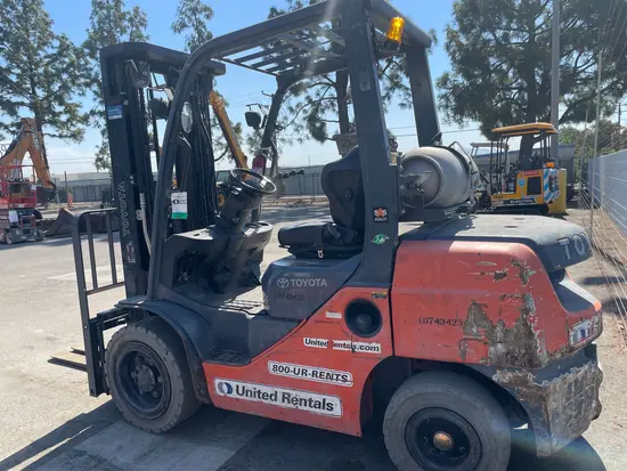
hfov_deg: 67.3
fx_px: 471
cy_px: 236
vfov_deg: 53.1
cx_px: 314
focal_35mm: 26
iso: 32
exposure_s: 1/2092
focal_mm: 4.2
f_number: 1.6
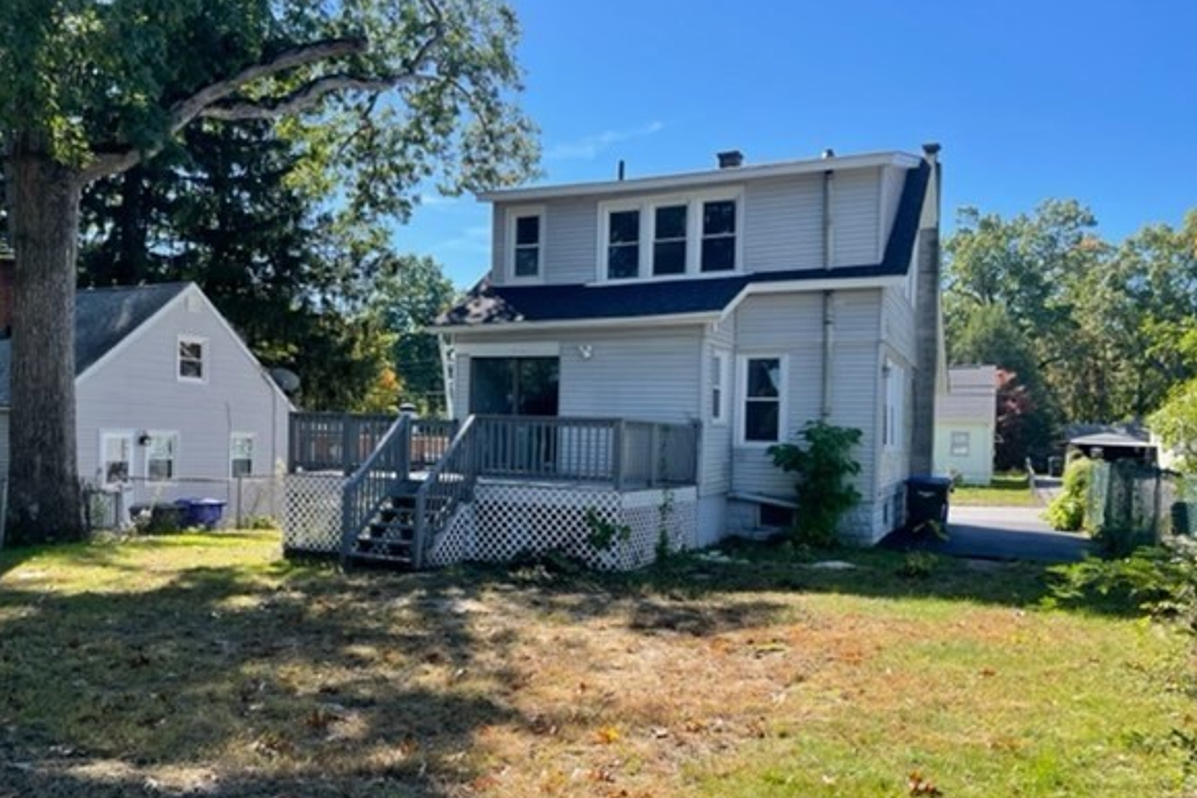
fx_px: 931
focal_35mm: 28
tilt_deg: -1.2
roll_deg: -1.6
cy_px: 463
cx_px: 600
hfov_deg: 65.5
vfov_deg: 46.2
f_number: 1.6
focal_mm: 4.2
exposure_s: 1/1195
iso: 32
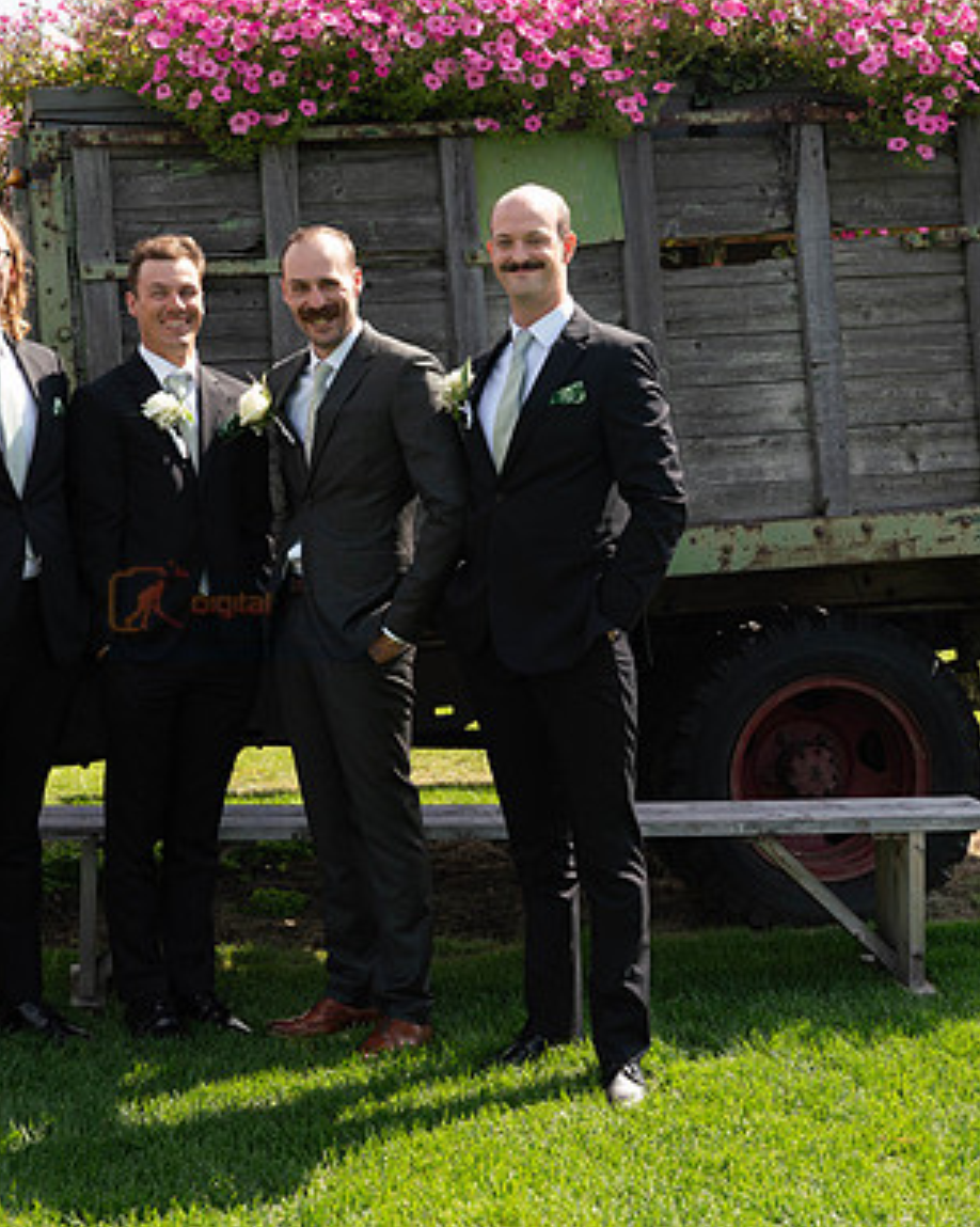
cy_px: 610
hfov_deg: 23.6
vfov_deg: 29.6
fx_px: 2322
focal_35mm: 64
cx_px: 247
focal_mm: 45
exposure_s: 1/1000
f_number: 4.5
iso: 400
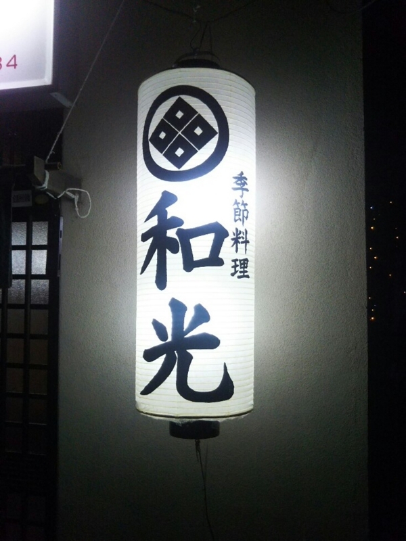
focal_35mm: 30
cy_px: 270
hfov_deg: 46.8
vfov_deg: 60.0
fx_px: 469
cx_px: 203
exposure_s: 1/120
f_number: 2.2
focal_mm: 4
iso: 200
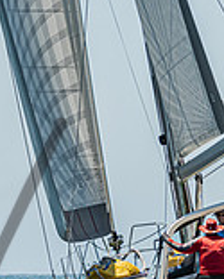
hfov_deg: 2.8
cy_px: 259
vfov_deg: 3.5
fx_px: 4570
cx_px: 184
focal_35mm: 552
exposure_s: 1/1000
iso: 320
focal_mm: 130
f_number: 5.6
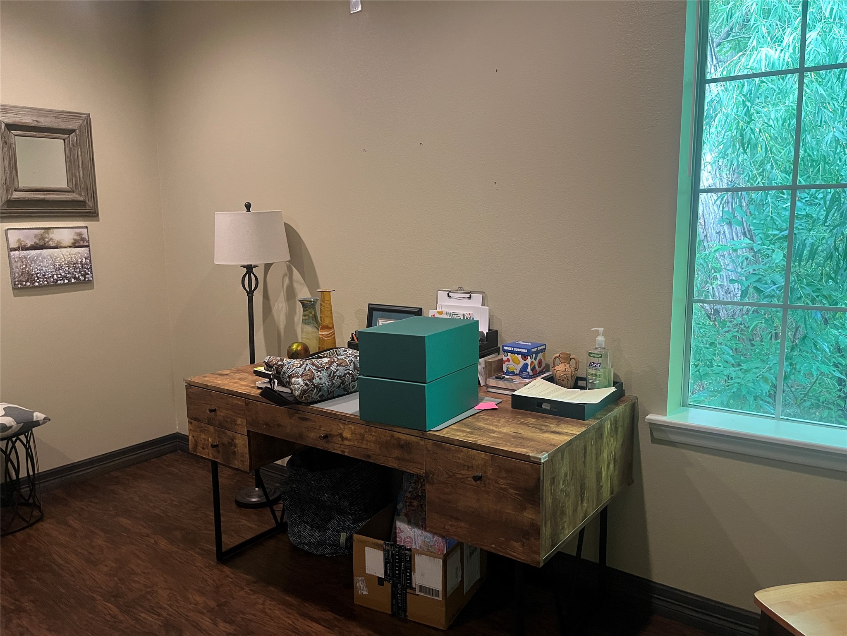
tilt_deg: -8.4
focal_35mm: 26
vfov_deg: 53.1
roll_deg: +0.8
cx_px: 424
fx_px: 636
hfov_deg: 67.3
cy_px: 318
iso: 500
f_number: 1.6
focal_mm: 5.1
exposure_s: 1/60
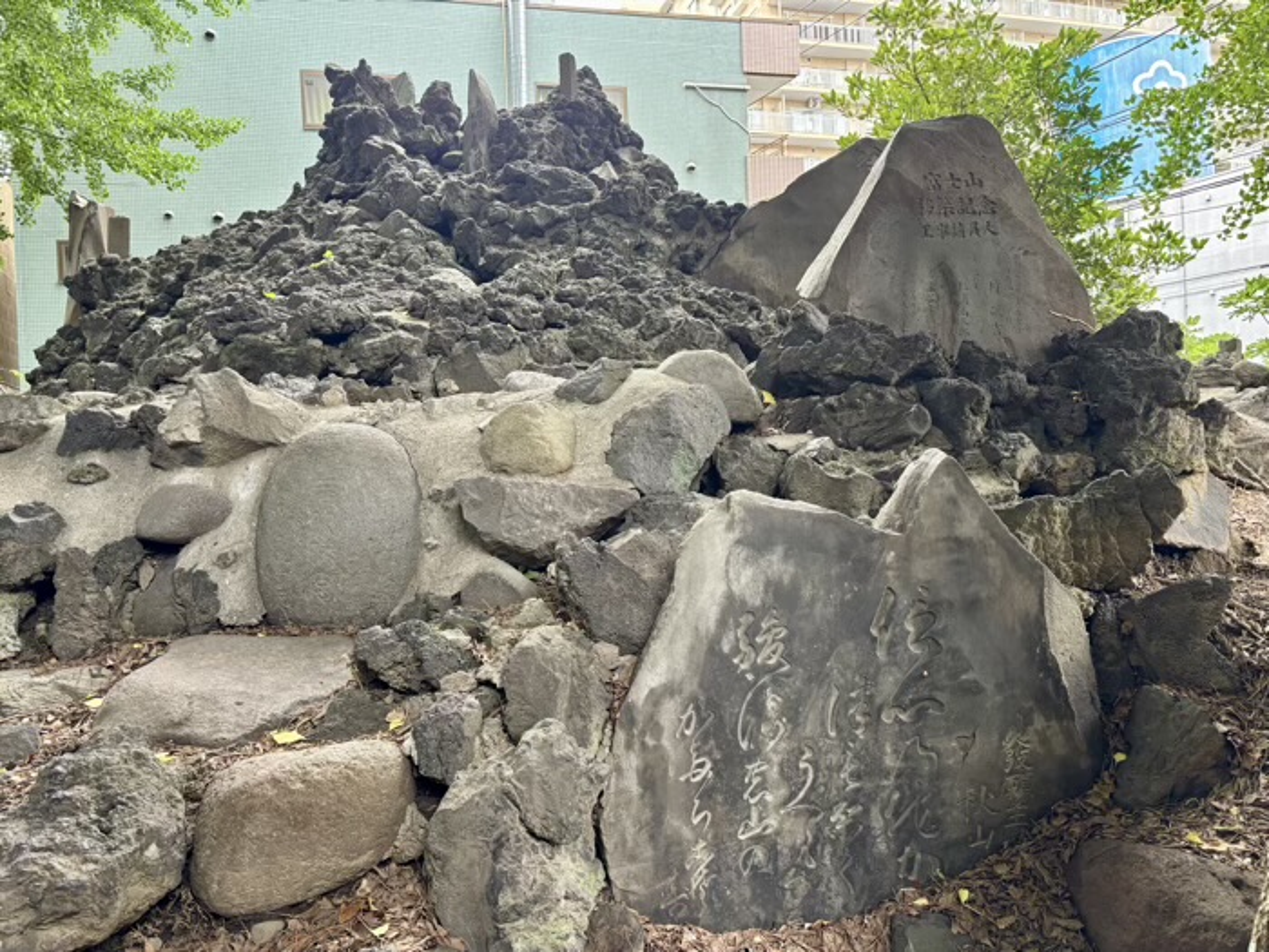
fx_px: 953
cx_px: 634
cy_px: 476
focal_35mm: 26
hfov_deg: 67.3
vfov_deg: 53.1
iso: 125
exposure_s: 1/121
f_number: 1.6
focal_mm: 5.96
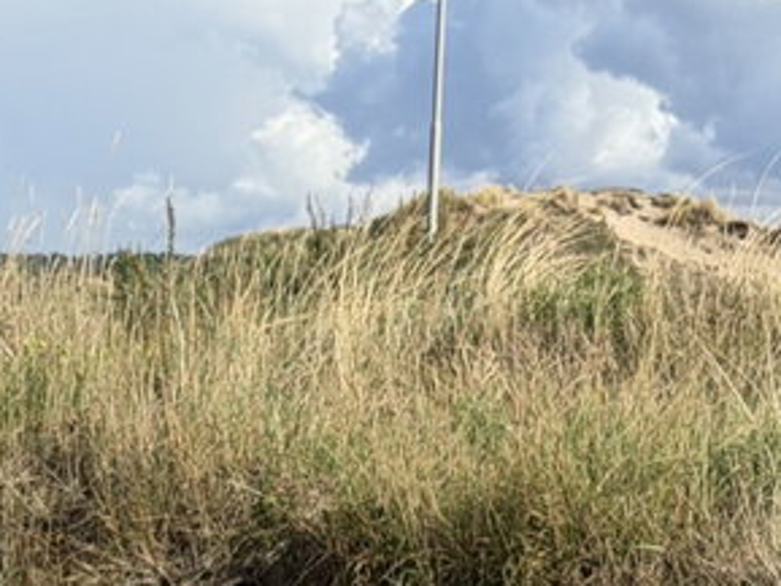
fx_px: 3837
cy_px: 899
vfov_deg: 8.5
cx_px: -408
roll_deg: -0.8
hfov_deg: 11.1
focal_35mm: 170
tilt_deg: -9.7
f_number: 1.78
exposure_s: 1/3891
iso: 64
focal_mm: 6.76
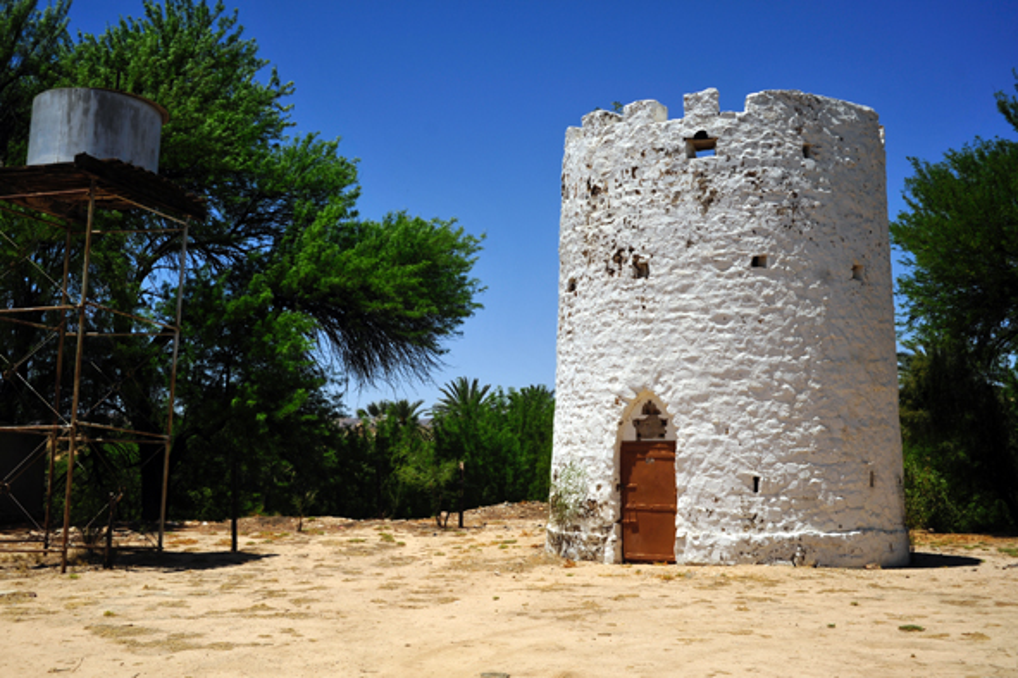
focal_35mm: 42
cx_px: 509
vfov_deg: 31.9
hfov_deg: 46.4
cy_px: 339
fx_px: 1188
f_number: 5
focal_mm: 42
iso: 200
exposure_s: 1/3200
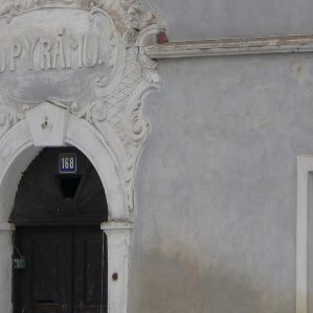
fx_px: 4890
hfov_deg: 3.7
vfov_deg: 3.7
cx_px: 51
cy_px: 63
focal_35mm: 478
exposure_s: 1/400
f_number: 4
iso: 80
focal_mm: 42
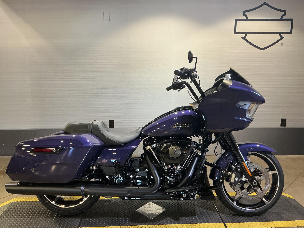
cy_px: 114
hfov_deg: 61.7
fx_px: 255
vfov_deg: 48.2
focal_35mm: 29
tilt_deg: -11.1
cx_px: 152
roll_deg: -0.4
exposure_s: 1/60
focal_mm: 3
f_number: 1.8
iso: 100
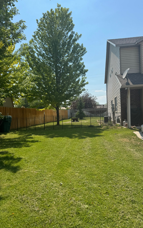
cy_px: 114
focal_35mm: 26
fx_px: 162
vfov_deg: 70.4
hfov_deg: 47.6
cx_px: 71
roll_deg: +1.6
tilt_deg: +1.9
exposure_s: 1/3802
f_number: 1.78
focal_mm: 6.76
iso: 80
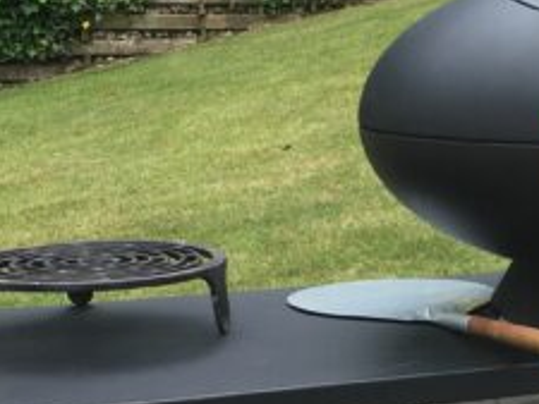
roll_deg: -1.4
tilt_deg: -15.2
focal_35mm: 99
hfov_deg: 18.8
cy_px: 378
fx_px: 1542
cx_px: 647
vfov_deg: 14.8
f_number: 2.2
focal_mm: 4.15
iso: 25
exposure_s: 1/466
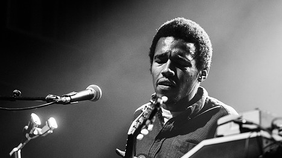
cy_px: 115
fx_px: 837
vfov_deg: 10.8
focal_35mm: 112
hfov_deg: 19.1
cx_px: 156
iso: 2500
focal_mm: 86
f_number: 3.2
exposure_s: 1/125
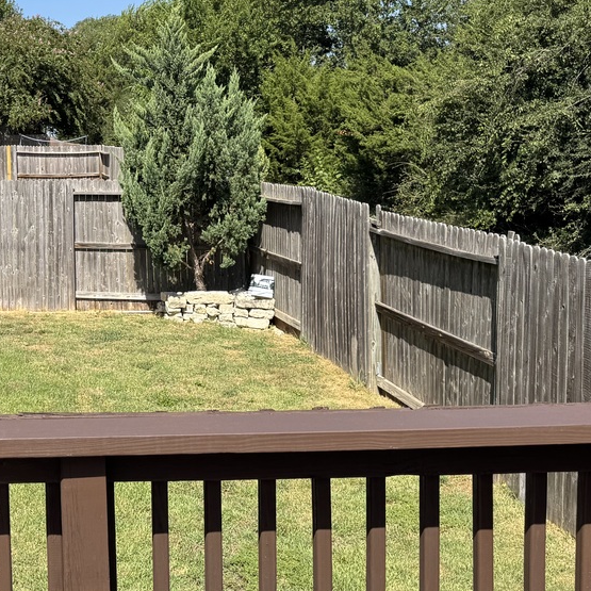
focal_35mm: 55
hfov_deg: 28.7
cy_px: 244
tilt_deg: -4.6
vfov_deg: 31.0
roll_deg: +0.5
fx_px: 1062
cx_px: -32
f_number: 1.78
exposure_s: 1/3096
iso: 80
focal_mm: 6.76
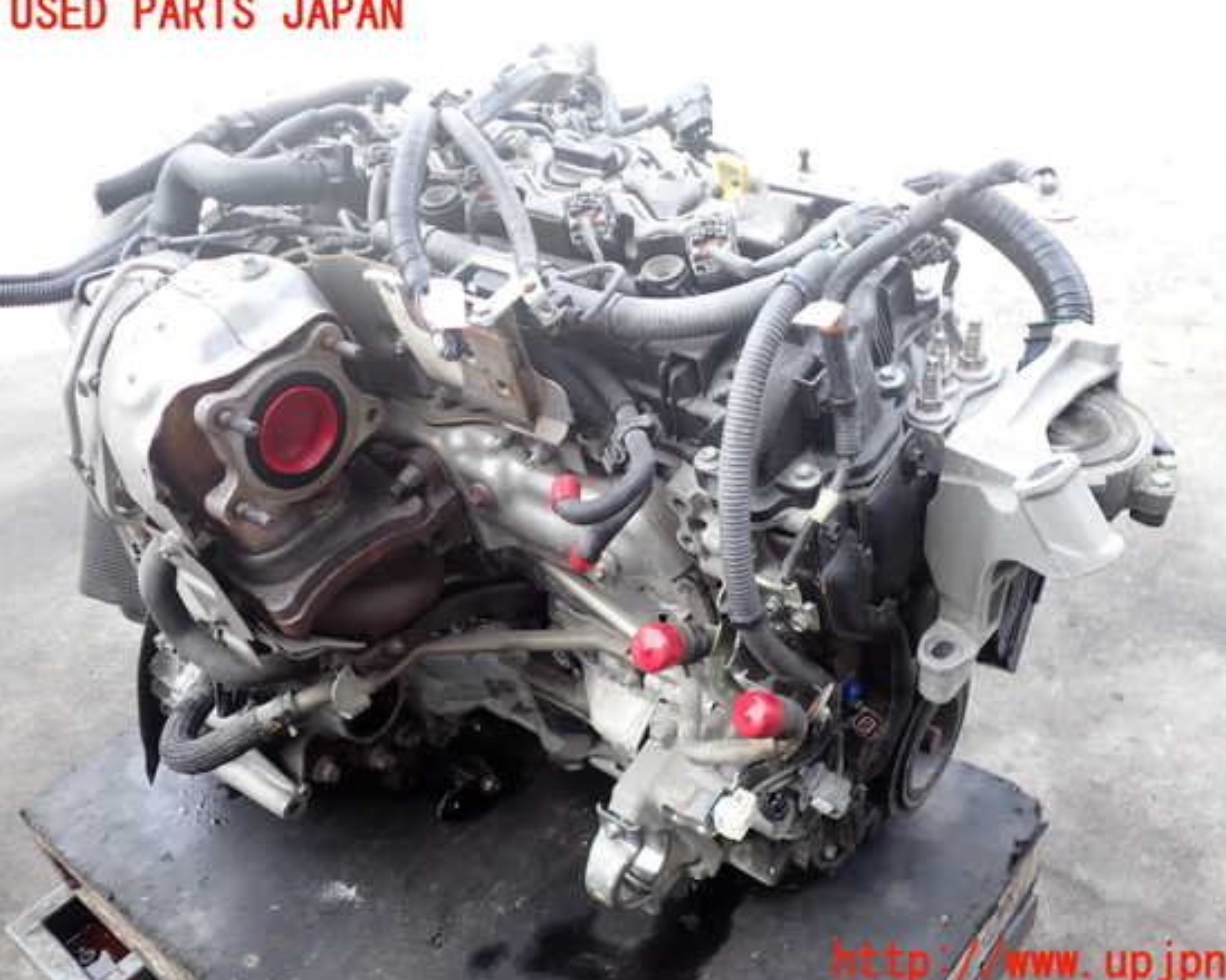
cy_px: 489
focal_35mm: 32
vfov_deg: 45.8
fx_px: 1161
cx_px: 668
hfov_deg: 55.6
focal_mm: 5.4
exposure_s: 1/200
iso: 100
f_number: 2.3
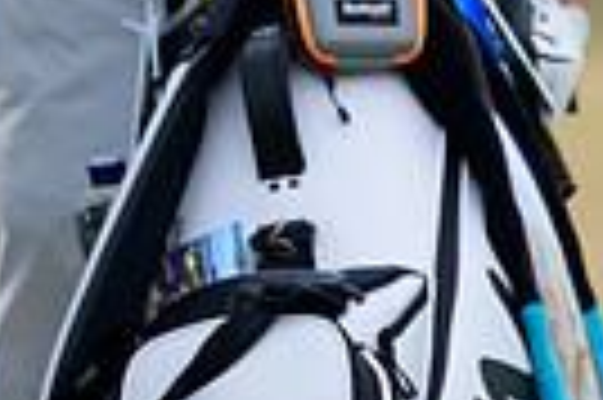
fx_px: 28959
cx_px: 670
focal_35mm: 1731
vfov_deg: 0.8
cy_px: -461
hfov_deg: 1.2
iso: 1600
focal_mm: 400
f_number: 6.3
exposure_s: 1/2500
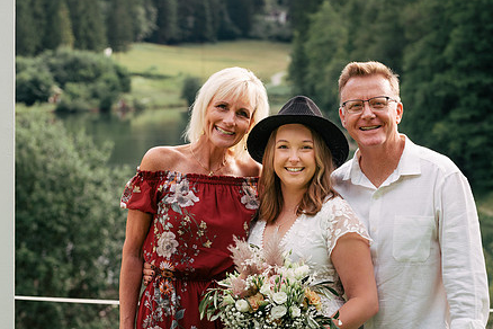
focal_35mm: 154
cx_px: 287
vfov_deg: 8.9
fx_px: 2109
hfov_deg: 13.3
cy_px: 204
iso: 500
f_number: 8
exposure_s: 1/250
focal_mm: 110
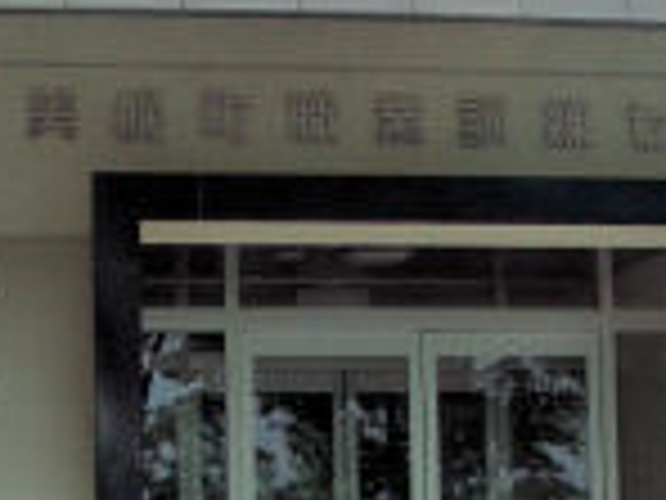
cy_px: 369
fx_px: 2328
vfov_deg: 12.2
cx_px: 261
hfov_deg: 16.3
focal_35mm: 121
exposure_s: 1/800
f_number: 2.6
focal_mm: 5.8
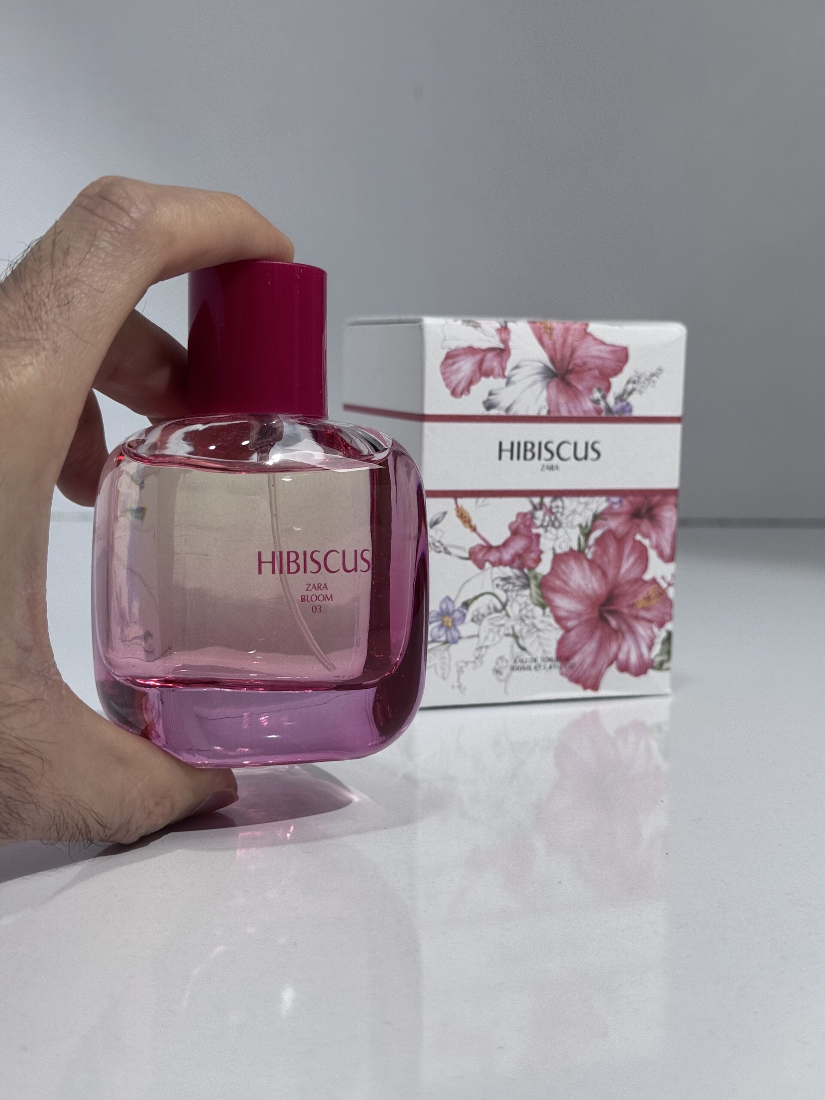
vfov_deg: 39.7
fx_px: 1525
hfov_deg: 30.3
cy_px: 550
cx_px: 412
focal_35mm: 48
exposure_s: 1/531
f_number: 1.78
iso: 64
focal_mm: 6.76
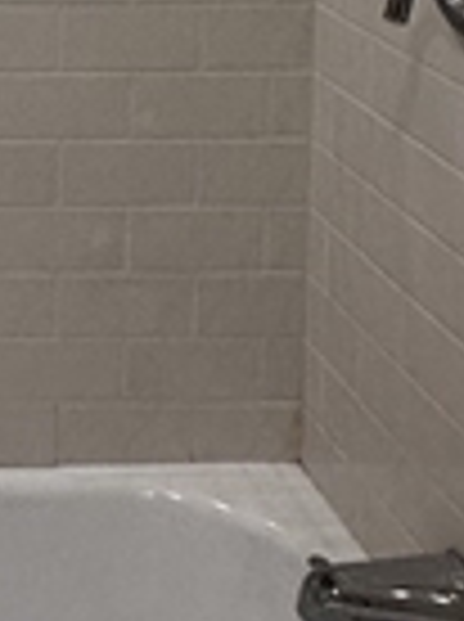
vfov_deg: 21.6
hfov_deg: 15.6
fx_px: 1398
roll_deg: +0.5
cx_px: -419
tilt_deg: -4.5
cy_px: -266
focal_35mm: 78
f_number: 2.2
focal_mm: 2.22
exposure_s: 1/120
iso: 160
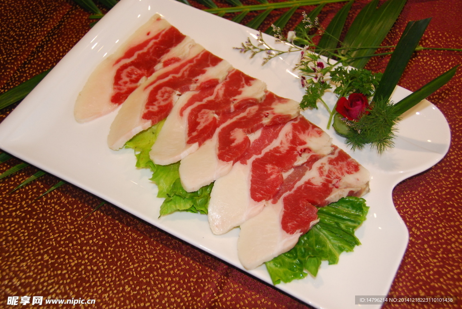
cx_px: 231
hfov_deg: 41.1
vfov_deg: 28.1
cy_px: 154
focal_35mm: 48
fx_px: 617
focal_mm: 32
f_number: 4.2
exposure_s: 1/125
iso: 640
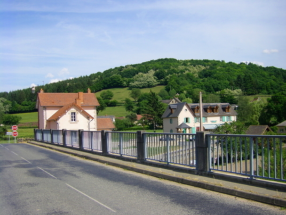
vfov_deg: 36.0
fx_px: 330
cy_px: 108
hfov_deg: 46.8
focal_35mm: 40
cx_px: 149
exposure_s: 1/200
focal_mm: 6.3
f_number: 7
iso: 64
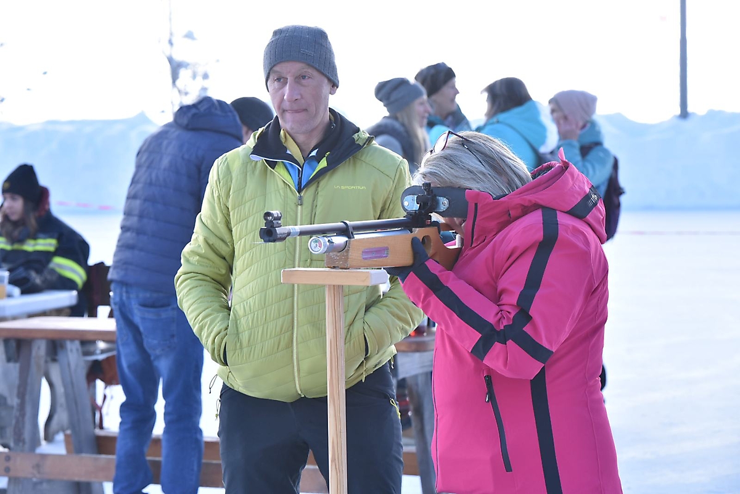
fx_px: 2673
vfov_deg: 10.6
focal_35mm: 130
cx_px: 370
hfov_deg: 15.8
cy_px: 247
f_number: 8
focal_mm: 130
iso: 400
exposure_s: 1/250
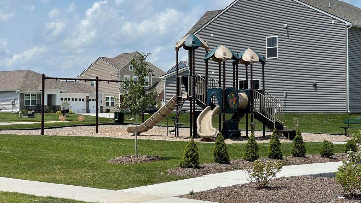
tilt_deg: +2.0
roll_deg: +0.1
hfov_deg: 30.1
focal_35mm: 70
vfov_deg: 17.2
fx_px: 670
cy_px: 87
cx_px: 180
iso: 20
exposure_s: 1/2222
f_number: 2.2
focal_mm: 7.5
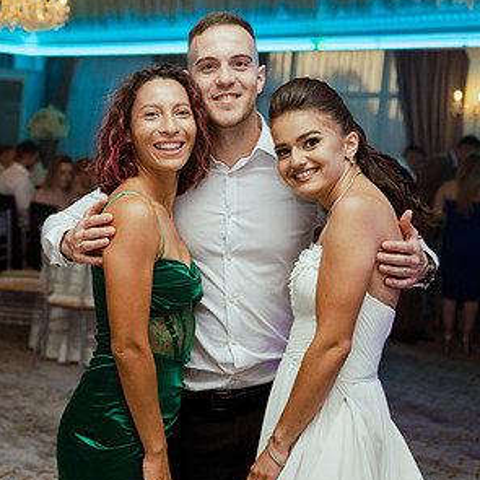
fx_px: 1318
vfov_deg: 20.6
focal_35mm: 84
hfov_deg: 20.5
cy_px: 172
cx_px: 112
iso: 1600
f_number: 2.8
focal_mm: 40
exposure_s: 1/160
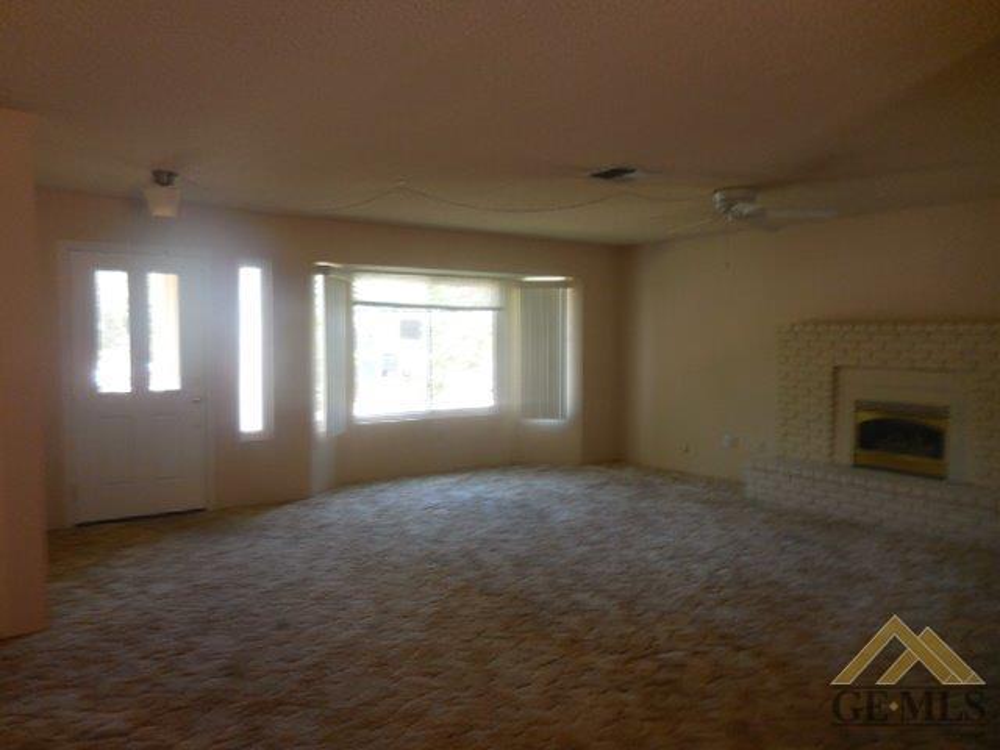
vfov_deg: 54.9
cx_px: 500
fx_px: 722
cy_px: 375
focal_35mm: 25
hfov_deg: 69.4
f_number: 3.3
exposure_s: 1/30
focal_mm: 4.5
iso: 140
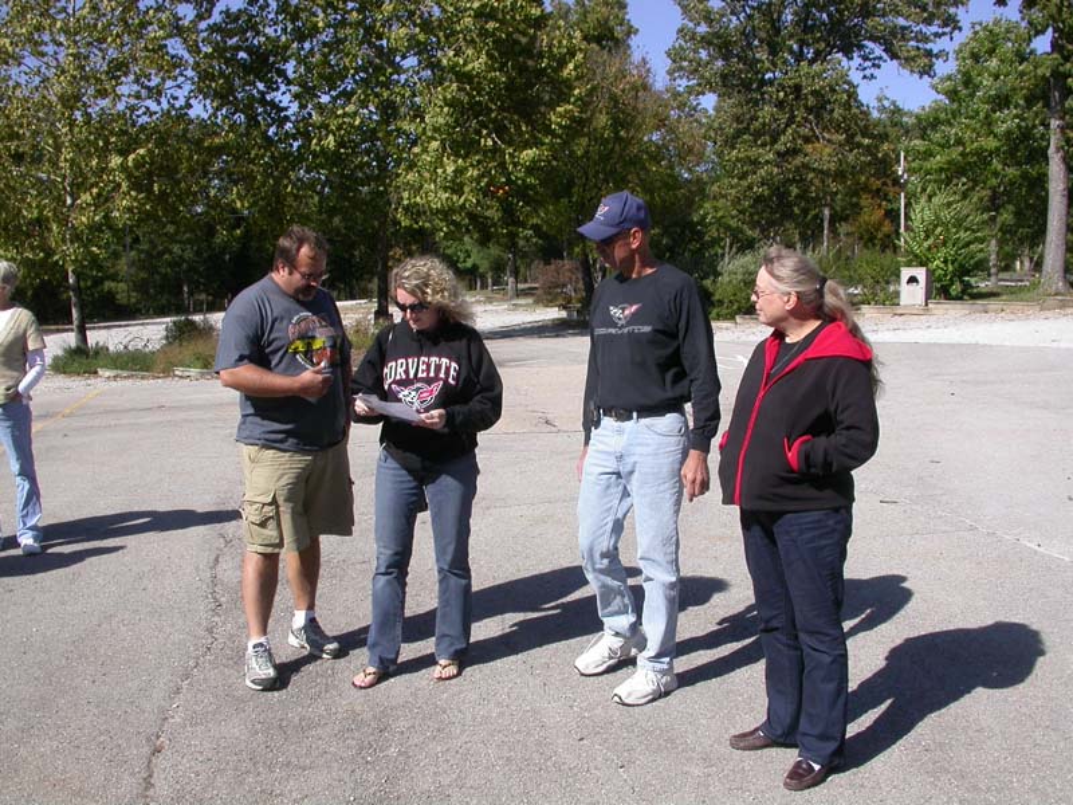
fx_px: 1178
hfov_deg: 49.0
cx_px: 536
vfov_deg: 37.7
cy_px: 402
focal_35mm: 38
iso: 100
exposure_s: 1/297
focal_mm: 7.85
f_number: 7.5
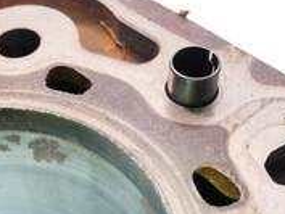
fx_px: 536
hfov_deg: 29.0
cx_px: 47
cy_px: 177
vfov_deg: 22.3
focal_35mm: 65
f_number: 3.5
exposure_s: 1/60
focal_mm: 12
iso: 1600
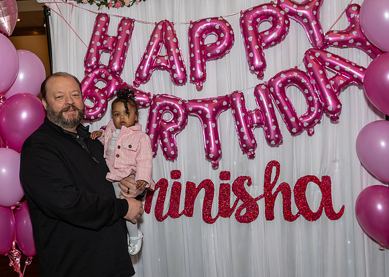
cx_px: 167
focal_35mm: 34
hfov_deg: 54.9
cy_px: 136
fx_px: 373
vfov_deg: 40.9
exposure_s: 1/250
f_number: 7.1
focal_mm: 20
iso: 640
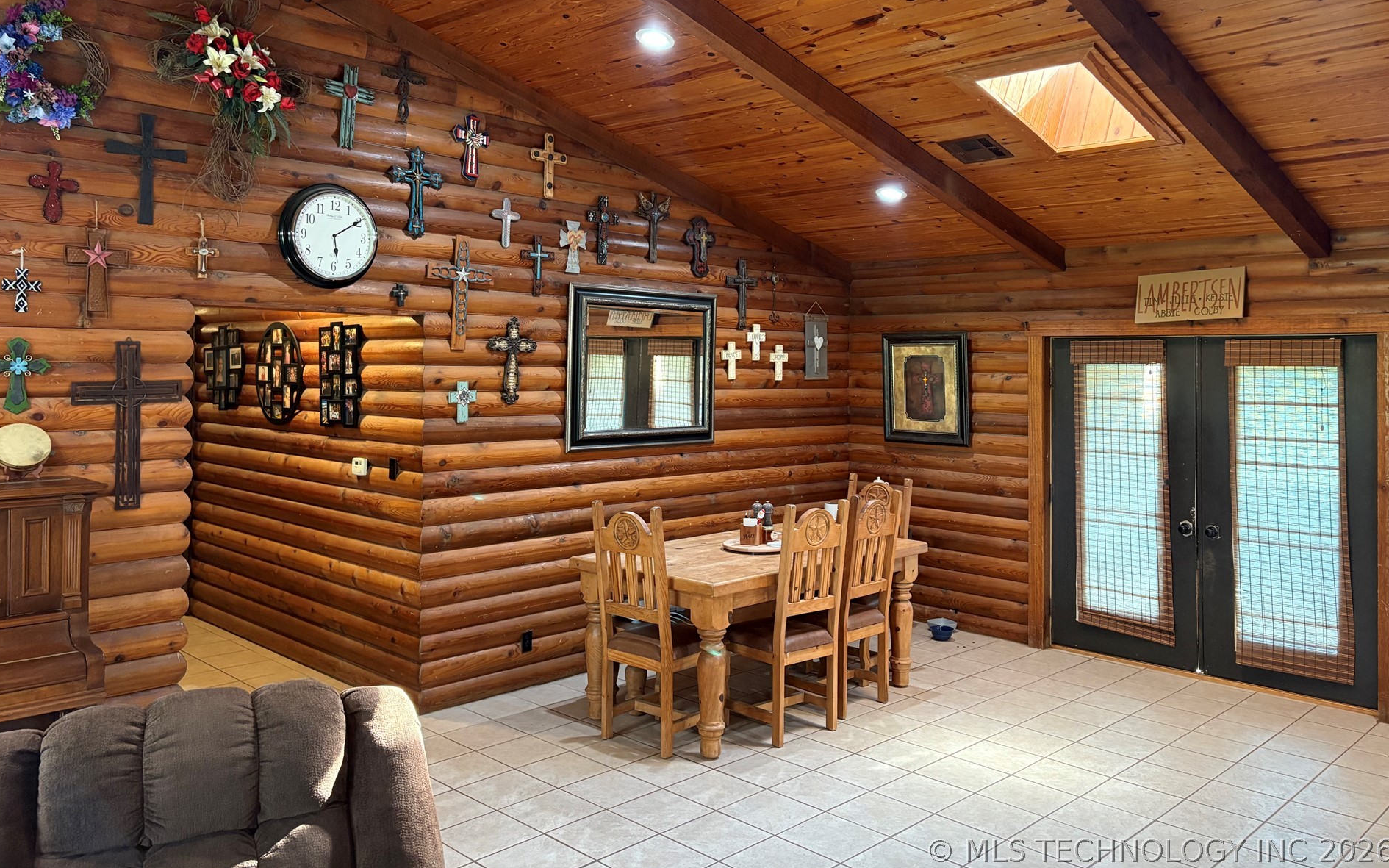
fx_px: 1060
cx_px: 695
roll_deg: +0.0
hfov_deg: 66.5
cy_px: 345
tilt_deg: +1.1
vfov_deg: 44.3
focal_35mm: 28
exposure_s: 1/40
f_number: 1.6
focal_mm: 5.96
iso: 400
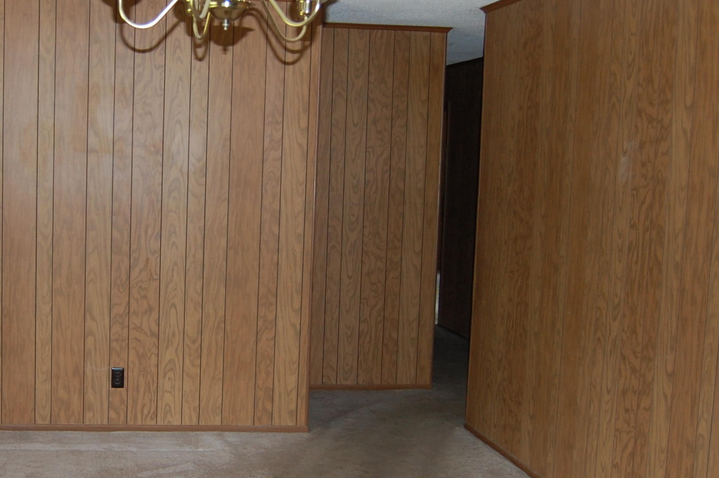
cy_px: 265
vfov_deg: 26.9
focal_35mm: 50
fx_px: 998
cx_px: 168
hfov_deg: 38.5
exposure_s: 1/60
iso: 400
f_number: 3.5
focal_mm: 18
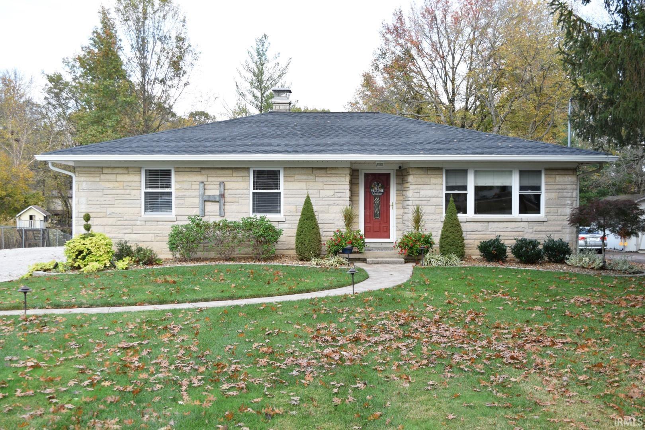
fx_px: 726
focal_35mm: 40
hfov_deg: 47.9
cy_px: 215
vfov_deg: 33.0
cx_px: 322
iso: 200
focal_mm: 27
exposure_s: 1/200
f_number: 6.3
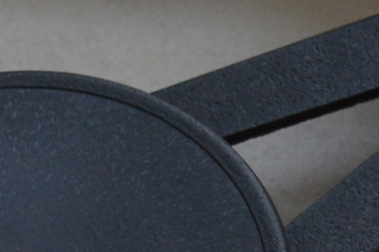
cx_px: 169
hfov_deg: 8.3
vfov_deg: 5.4
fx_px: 2609
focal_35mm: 248
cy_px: 471
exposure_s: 1/100
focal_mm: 24
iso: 400
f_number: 5
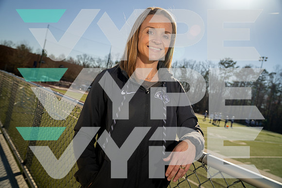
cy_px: 94
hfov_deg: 60.3
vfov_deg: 42.3
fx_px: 243
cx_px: 141
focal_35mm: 31
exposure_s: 1/125
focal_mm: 31
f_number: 5.6
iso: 100
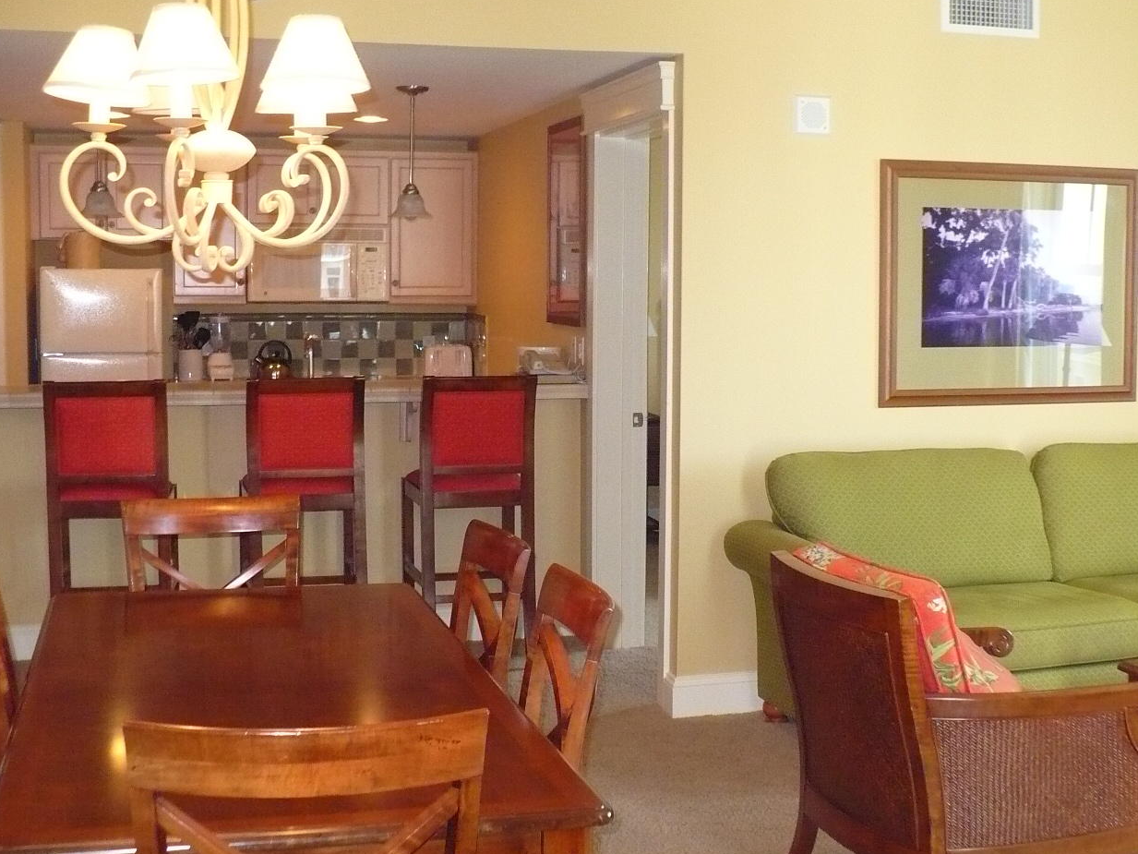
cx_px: 675
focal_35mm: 48
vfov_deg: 30.3
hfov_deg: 39.5
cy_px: 445
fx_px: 1578
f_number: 2.8
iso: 320
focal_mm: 6.1
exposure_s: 1/30
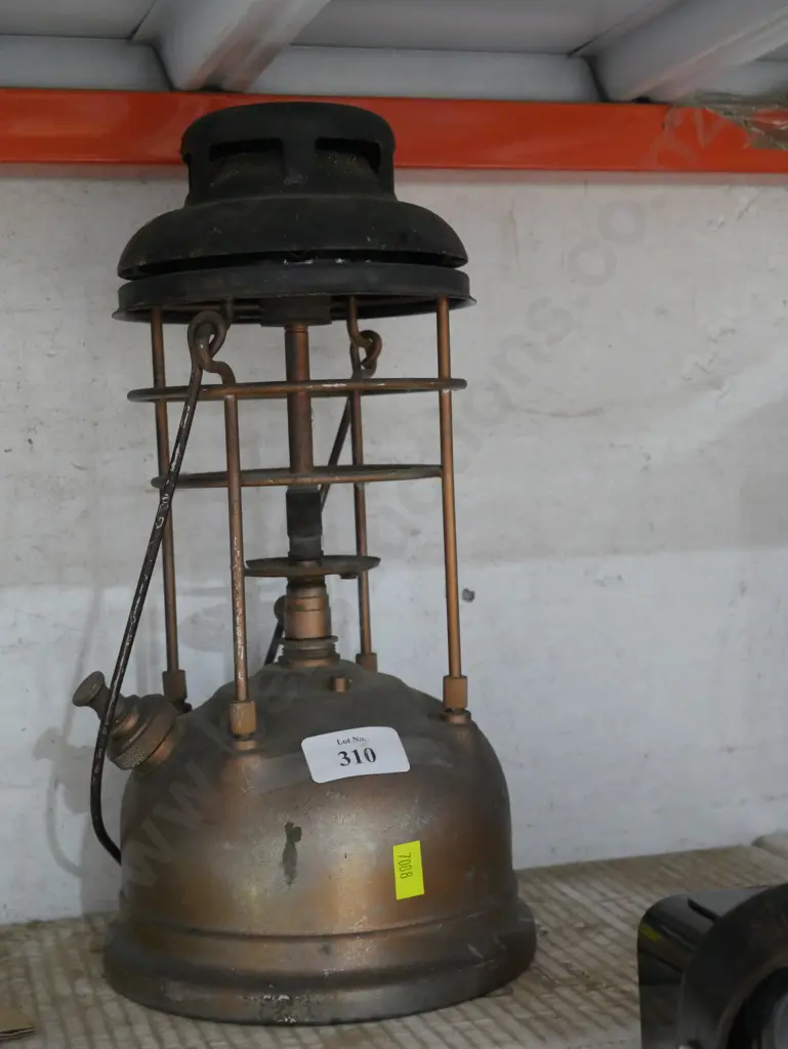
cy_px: 524
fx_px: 1638
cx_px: 394
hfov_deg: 27.1
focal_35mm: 54
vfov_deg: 35.5
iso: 3200
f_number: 5.3
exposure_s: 1/30
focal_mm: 27
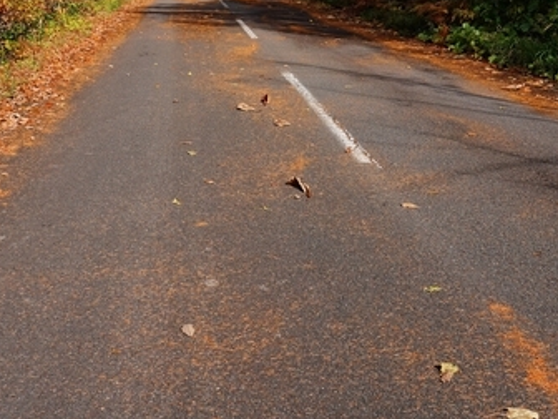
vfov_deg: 25.2
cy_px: -9
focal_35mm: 55
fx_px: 887
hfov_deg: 34.5
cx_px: 168
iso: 100
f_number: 8
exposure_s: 1/200
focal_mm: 24
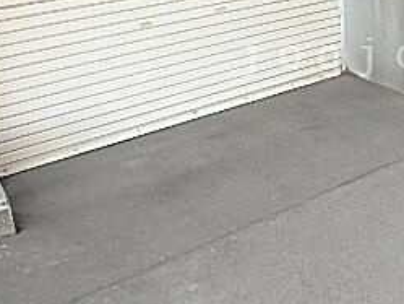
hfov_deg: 33.9
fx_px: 631
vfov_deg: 26.5
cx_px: 354
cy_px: 57
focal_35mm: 54
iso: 125
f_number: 3.5
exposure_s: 1/80
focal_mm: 3.7
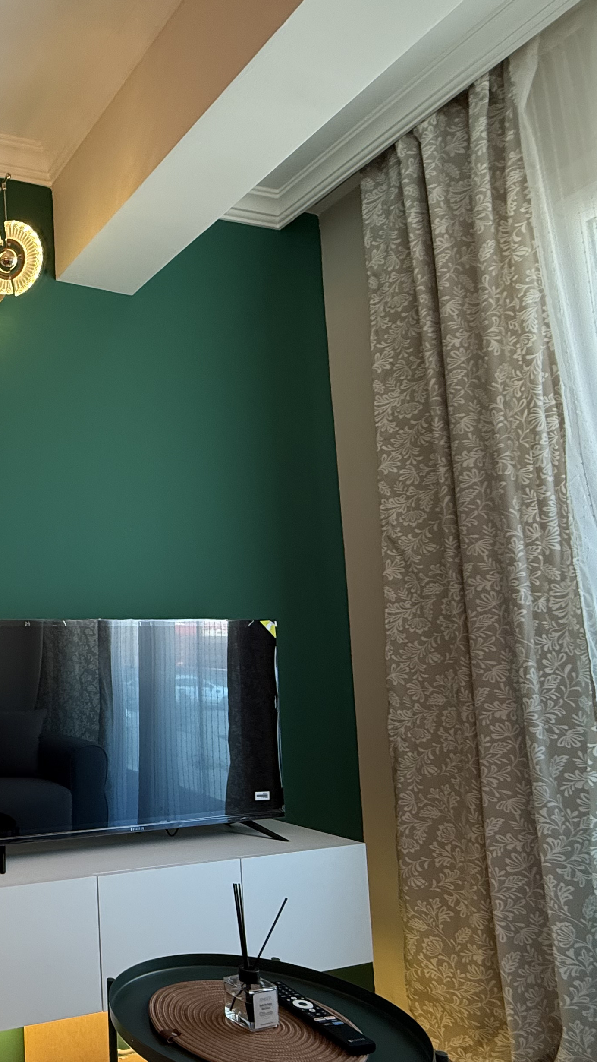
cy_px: 618
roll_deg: +1.4
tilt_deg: +4.7
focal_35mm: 25
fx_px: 703
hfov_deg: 36.9
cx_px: -94
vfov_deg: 73.5
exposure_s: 1/100
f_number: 2.2
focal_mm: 2.22
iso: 200
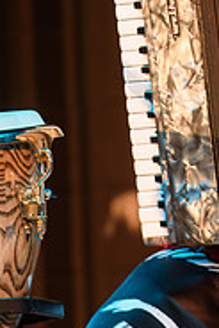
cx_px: 251
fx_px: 4453
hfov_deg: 2.8
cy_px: -64
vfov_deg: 4.2
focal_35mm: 489
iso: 800
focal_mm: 200
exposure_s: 1/40
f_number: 10
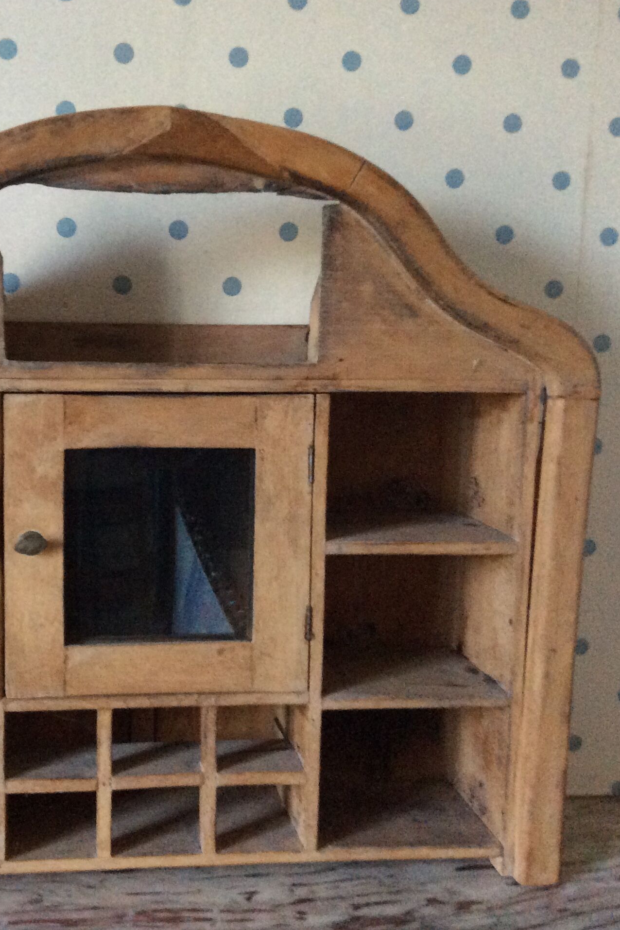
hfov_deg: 29.3
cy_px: 465
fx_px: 1162
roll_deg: +0.7
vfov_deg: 43.6
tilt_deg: -8.3
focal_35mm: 45
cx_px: 140
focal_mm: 3.3
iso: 250
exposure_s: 1/25
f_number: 2.4
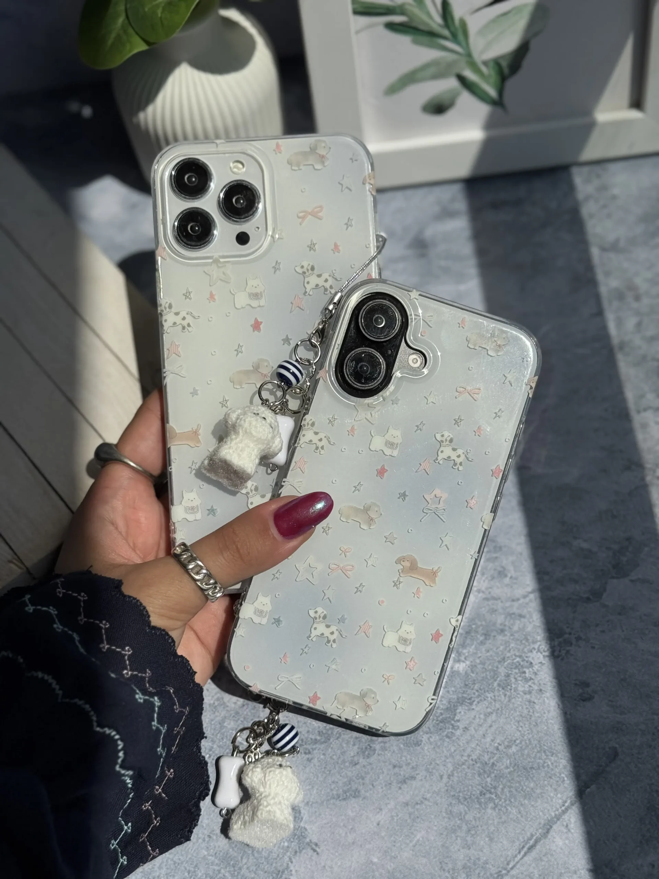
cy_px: 440
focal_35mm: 48
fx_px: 1218
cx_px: 330
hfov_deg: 30.3
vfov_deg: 39.7
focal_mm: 6.76
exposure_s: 1/15385
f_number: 1.78
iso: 64
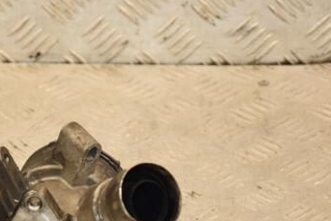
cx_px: 78
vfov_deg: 8.4
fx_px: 1499
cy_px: 174
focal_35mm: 163
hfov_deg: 12.6
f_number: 5.3
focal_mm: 62
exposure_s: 1/100
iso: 800
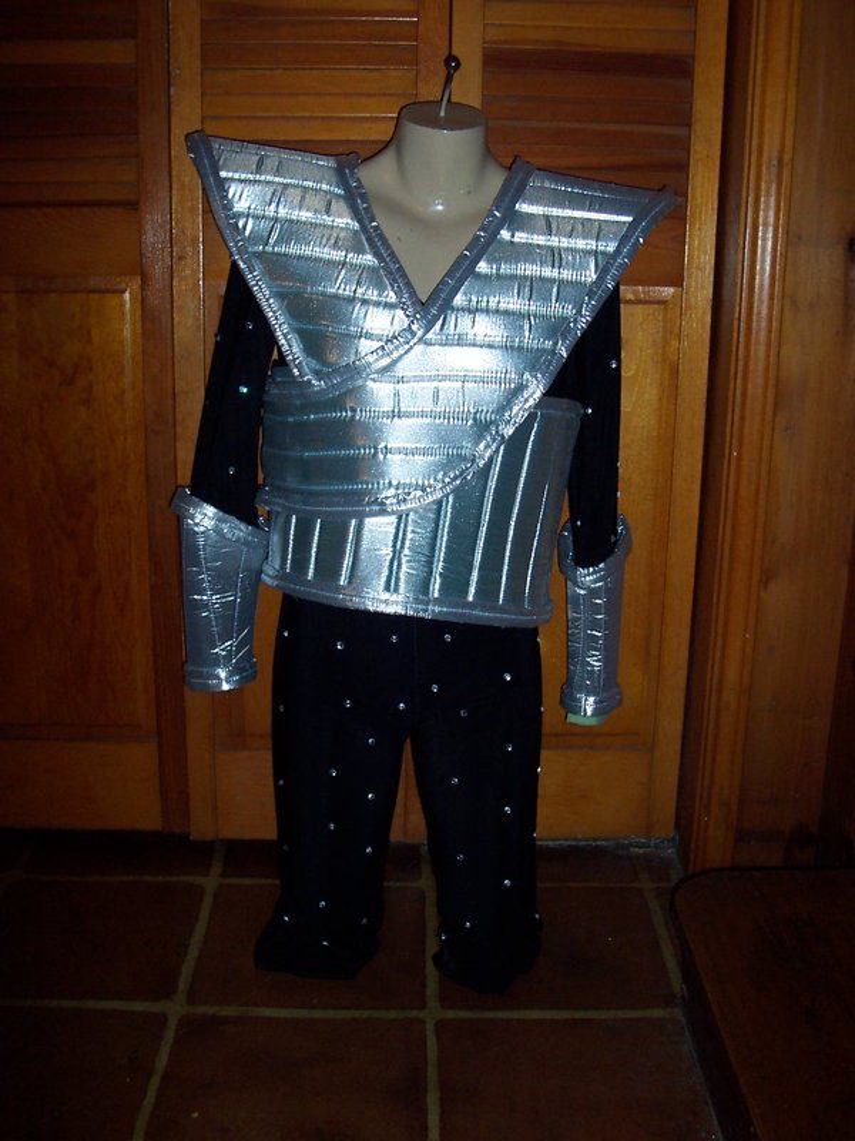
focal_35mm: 37
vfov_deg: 50.1
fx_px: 1219
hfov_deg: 38.7
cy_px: 570
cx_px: 428
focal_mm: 5.6
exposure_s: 1/60
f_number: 2.8
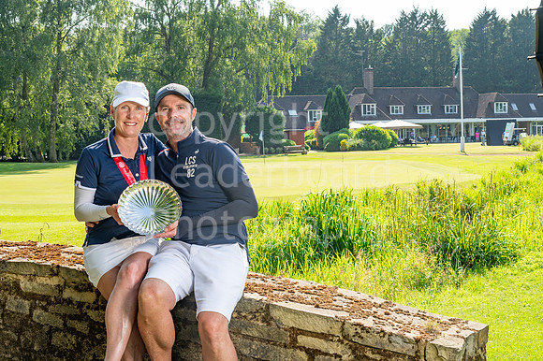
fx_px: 874
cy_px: 180
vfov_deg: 23.4
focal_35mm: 58
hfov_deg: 34.5
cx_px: 272
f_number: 8
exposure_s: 1/200
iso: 100
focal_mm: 39
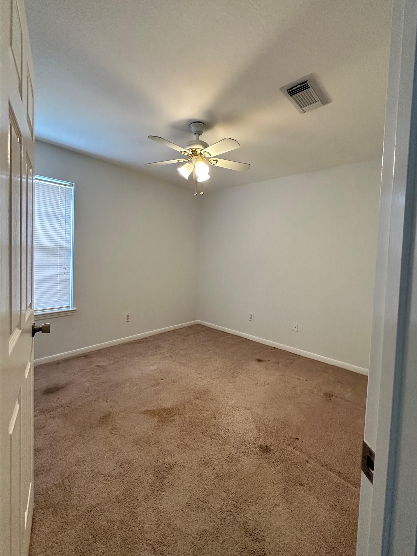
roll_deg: -2.1
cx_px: 208
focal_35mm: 15
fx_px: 241
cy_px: 267
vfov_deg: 98.1
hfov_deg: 81.8
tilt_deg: -1.8
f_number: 2.2
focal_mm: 2.22
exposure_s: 1/120
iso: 320
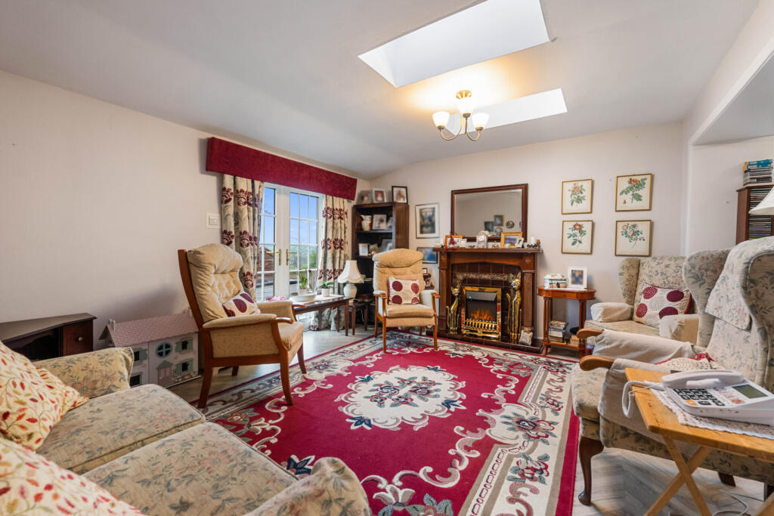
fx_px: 301
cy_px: 258
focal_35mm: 14
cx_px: 387
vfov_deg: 81.2
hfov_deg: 104.2
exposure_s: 1/8
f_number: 6.3
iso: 1600
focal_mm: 14
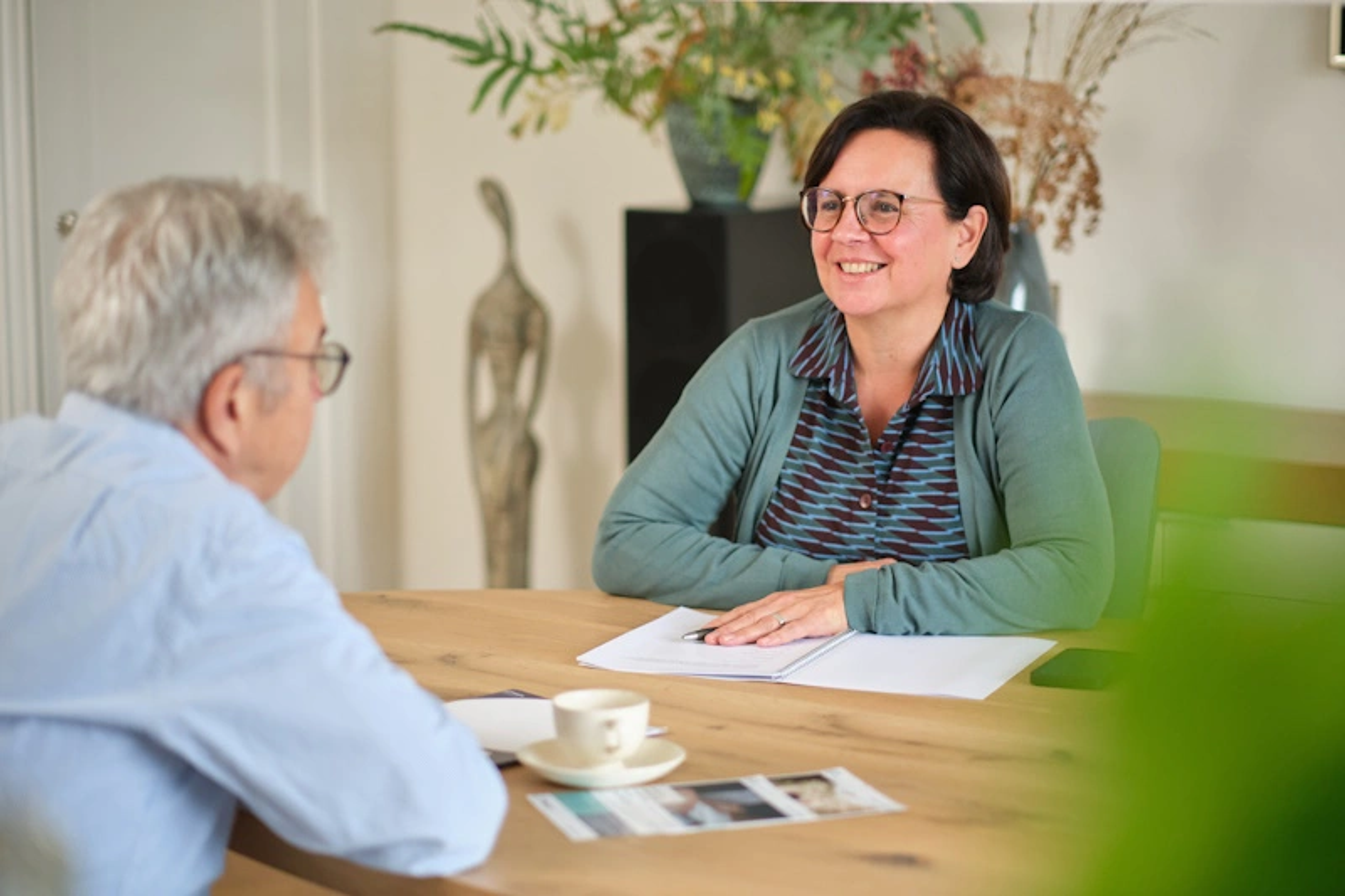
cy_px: 448
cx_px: 672
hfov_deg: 24.2
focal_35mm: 84
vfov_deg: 16.3
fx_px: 3137
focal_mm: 56
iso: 1250
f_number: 1.2
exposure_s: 1/250
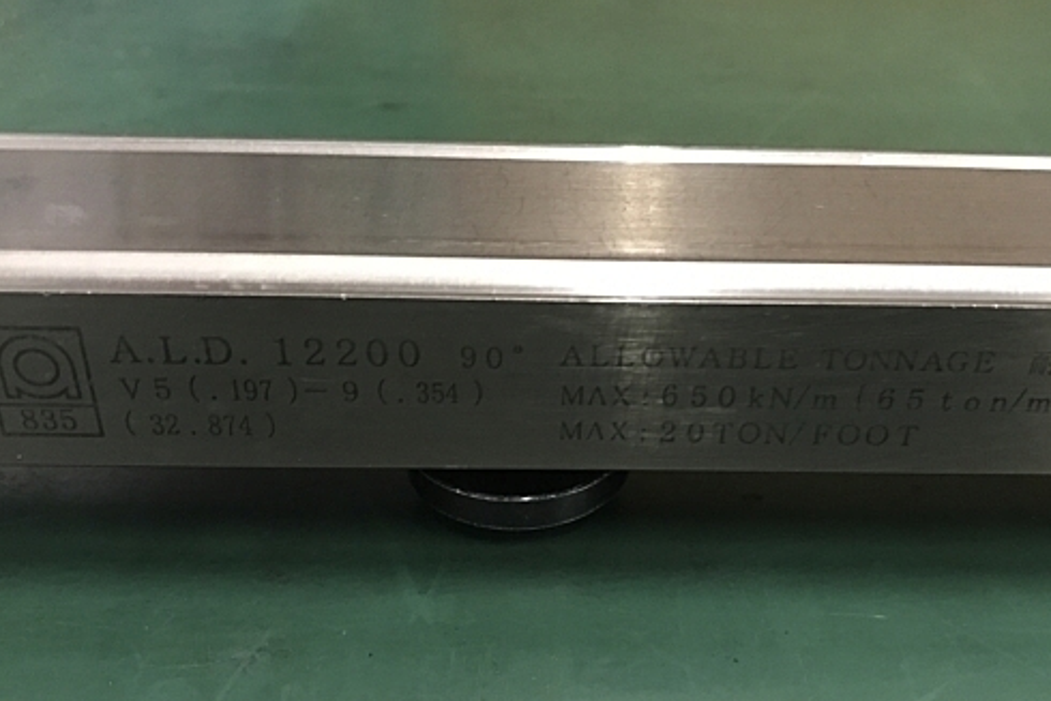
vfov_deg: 35.0
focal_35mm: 38
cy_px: 386
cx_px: 592
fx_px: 1110
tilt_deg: -33.4
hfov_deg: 50.6
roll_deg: -2.8
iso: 100
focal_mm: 3.99
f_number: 1.8
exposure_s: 1/15
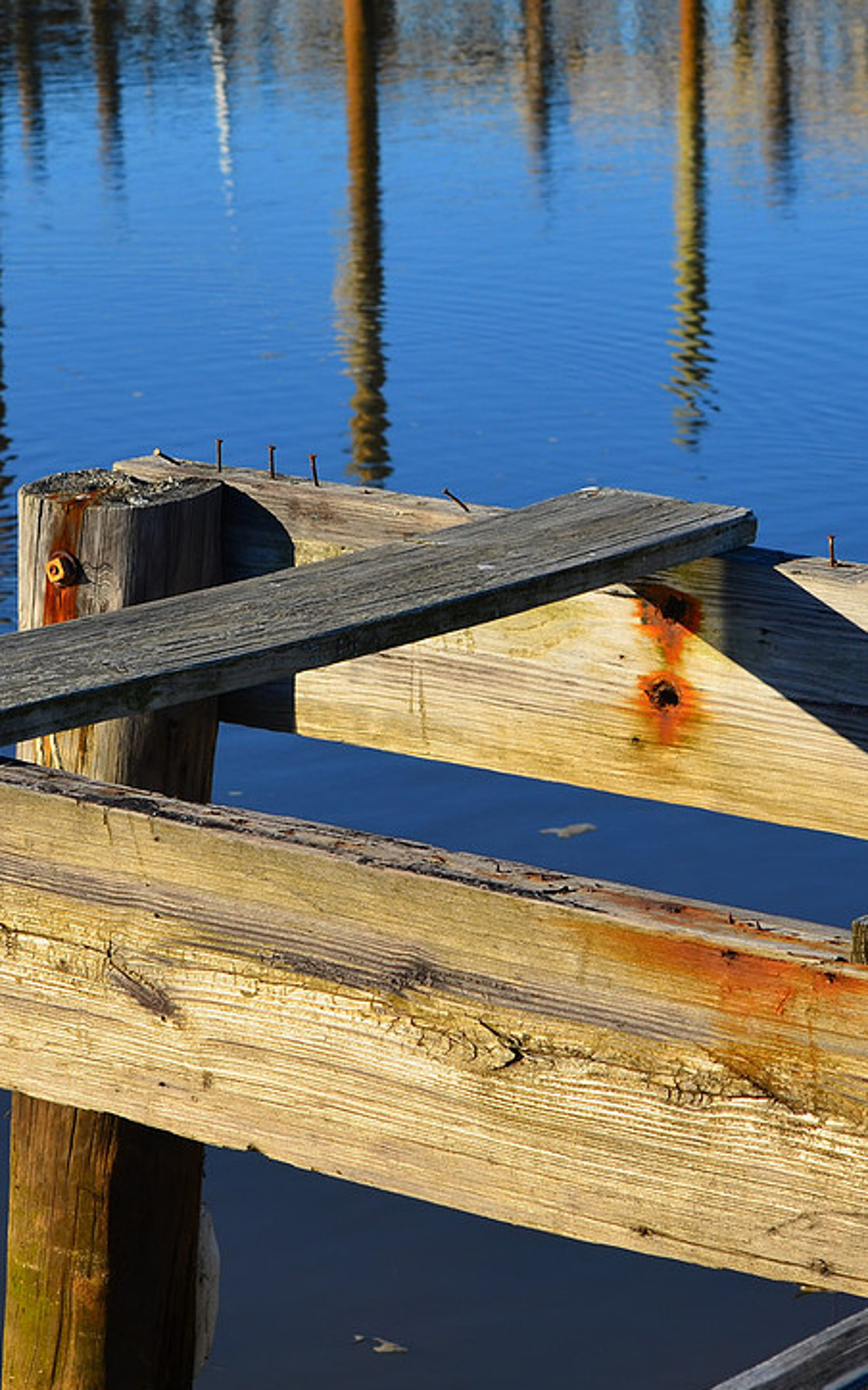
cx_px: 365
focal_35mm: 128
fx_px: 4835
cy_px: 699
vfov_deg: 16.3
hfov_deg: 10.3
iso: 100
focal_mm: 55
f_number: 8
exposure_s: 1/250
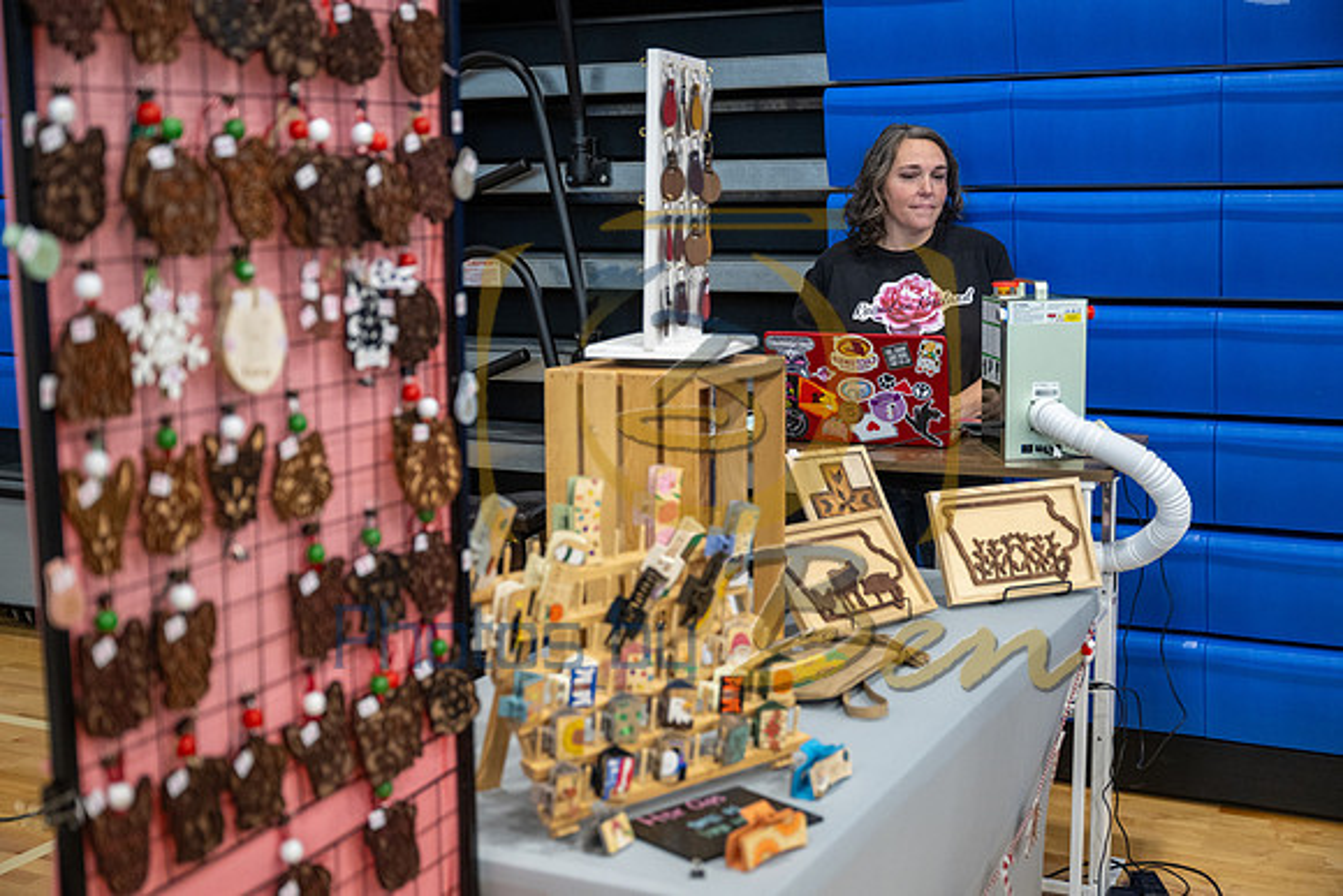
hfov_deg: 43.6
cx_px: 672
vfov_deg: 29.9
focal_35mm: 45
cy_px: 448
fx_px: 1679
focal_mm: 45
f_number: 3.5
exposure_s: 1/125
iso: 1250
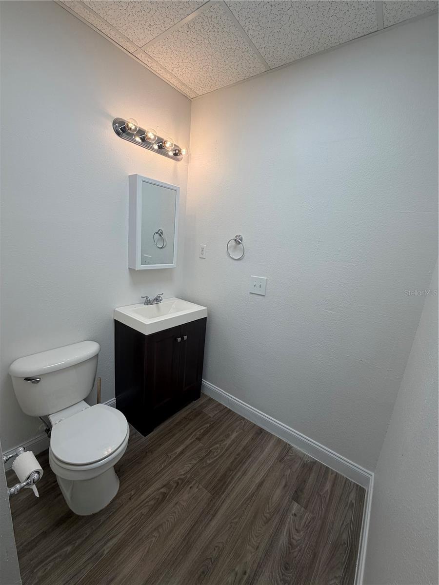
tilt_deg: -12.6
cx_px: 220
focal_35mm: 14
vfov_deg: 102.1
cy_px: 292
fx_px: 237
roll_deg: -4.8
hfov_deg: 85.7
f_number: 2.2
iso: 64
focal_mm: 2.22
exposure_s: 1/120
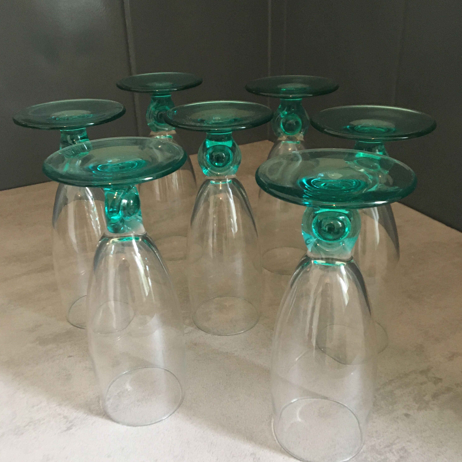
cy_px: 215
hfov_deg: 47.2
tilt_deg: -26.6
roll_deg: +2.0
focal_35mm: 35
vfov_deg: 47.2
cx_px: 233
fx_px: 528
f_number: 2.2
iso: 200
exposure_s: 1/25
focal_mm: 4.15
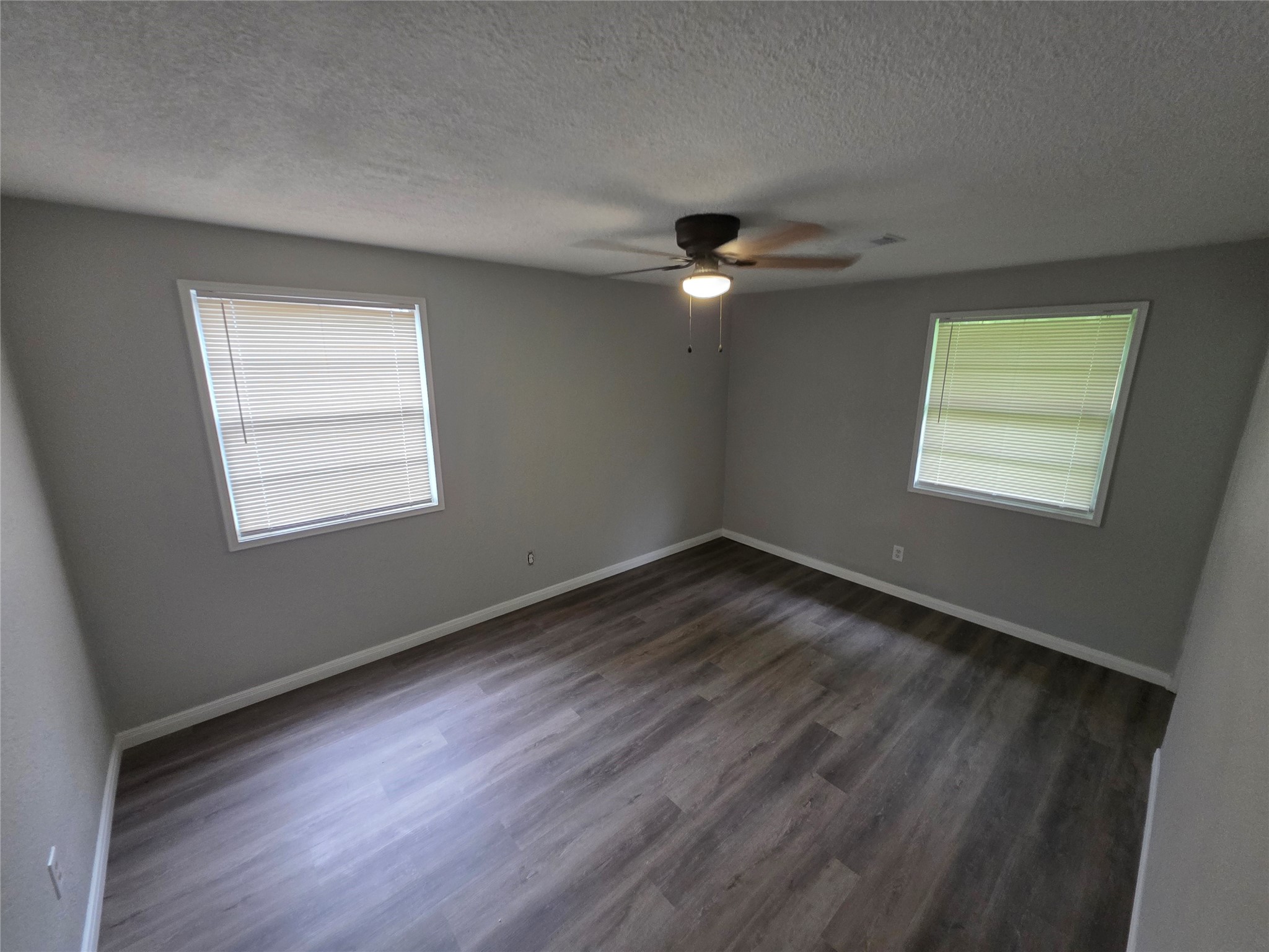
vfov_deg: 89.9
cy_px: 476
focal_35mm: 13
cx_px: 634
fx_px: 477
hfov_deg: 106.2
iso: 250
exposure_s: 1/60
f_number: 1.9
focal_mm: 2.2
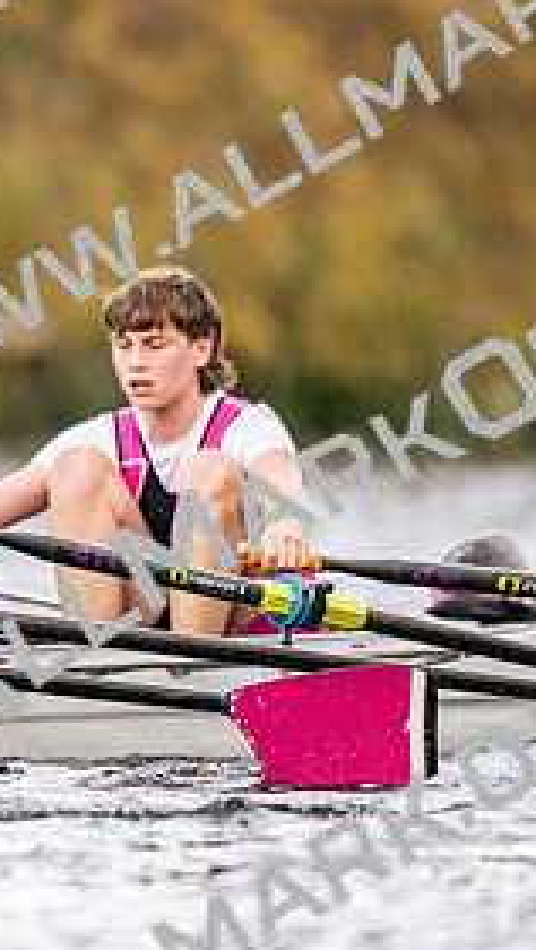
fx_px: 32818
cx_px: -397
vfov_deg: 1.7
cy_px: 463
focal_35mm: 1302
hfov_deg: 0.9
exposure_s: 1/2500
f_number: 4
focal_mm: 600
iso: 800
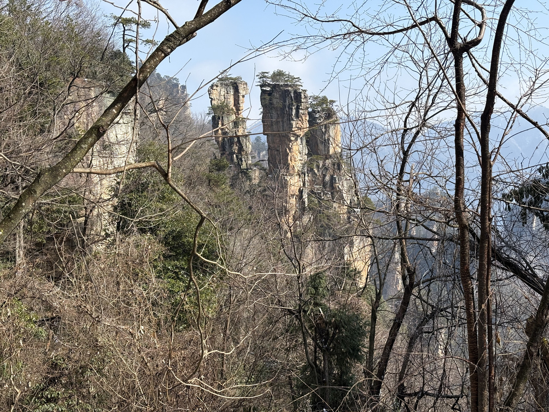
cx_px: 274
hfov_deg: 36.8
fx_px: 825
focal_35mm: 52
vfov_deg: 28.0
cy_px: 206
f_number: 1.6
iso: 32
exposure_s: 1/1590
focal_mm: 5.96
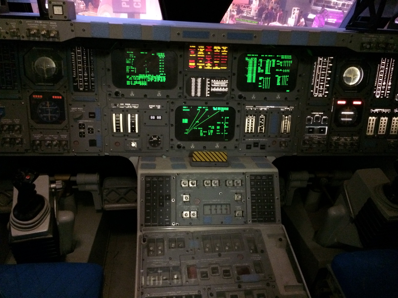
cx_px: 199
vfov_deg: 46.8
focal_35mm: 30
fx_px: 345
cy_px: 149
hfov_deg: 60.0
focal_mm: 4.12
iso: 640
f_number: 2.2
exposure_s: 1/15
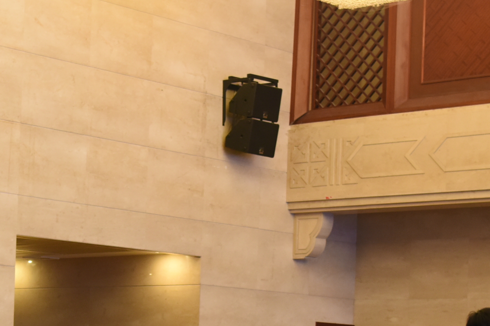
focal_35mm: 108
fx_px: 1470
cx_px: 108
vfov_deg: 12.4
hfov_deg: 18.8
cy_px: 387
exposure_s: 1/40
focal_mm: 35
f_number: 4
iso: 1000
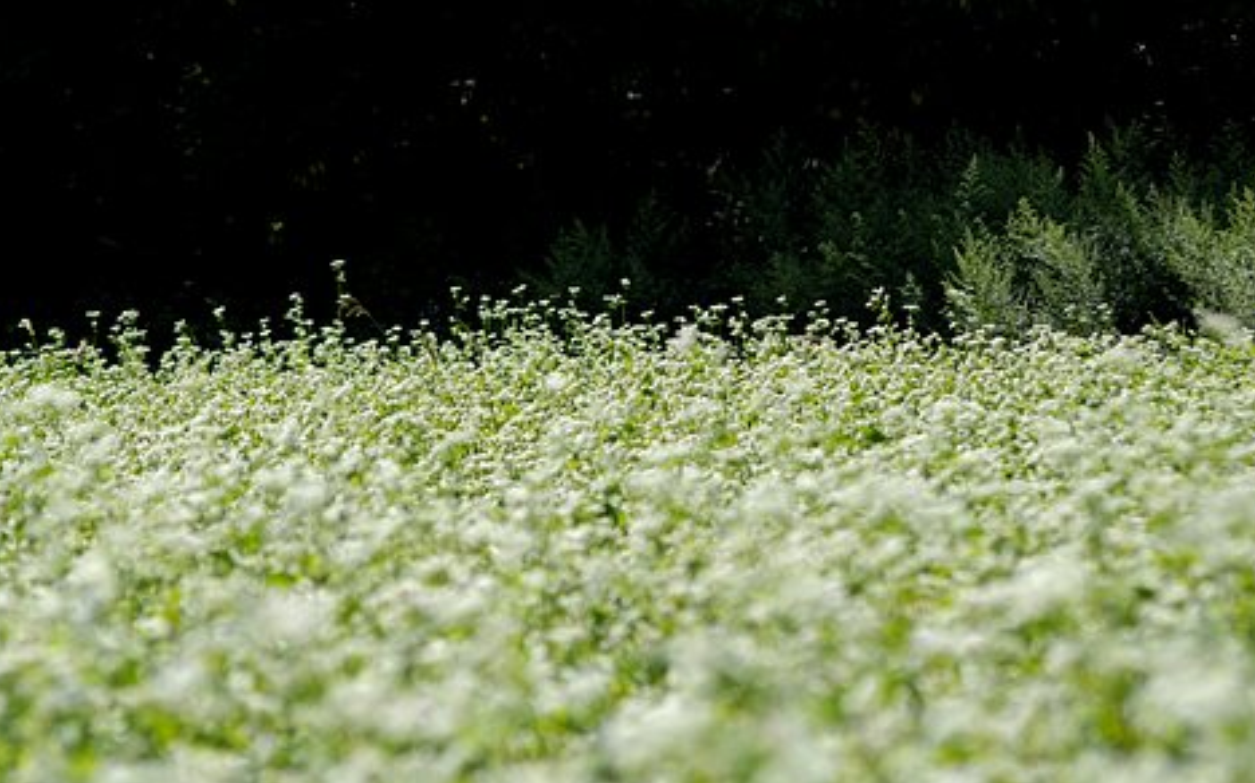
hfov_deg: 10.4
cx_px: 609
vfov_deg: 6.5
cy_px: 328
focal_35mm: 201
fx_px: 6871
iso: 100
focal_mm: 120
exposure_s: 1/500
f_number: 5.6
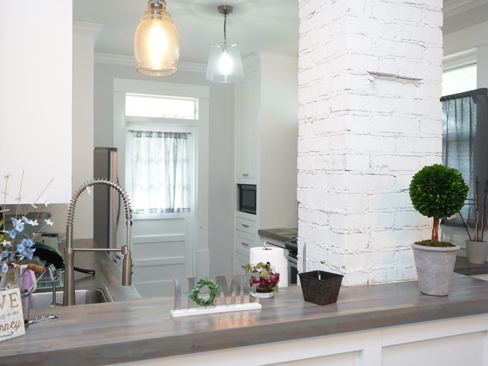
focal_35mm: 31
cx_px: 224
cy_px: 183
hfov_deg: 58.3
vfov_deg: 45.5
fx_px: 437
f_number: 3.5
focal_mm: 28
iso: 1600
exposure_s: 1/100
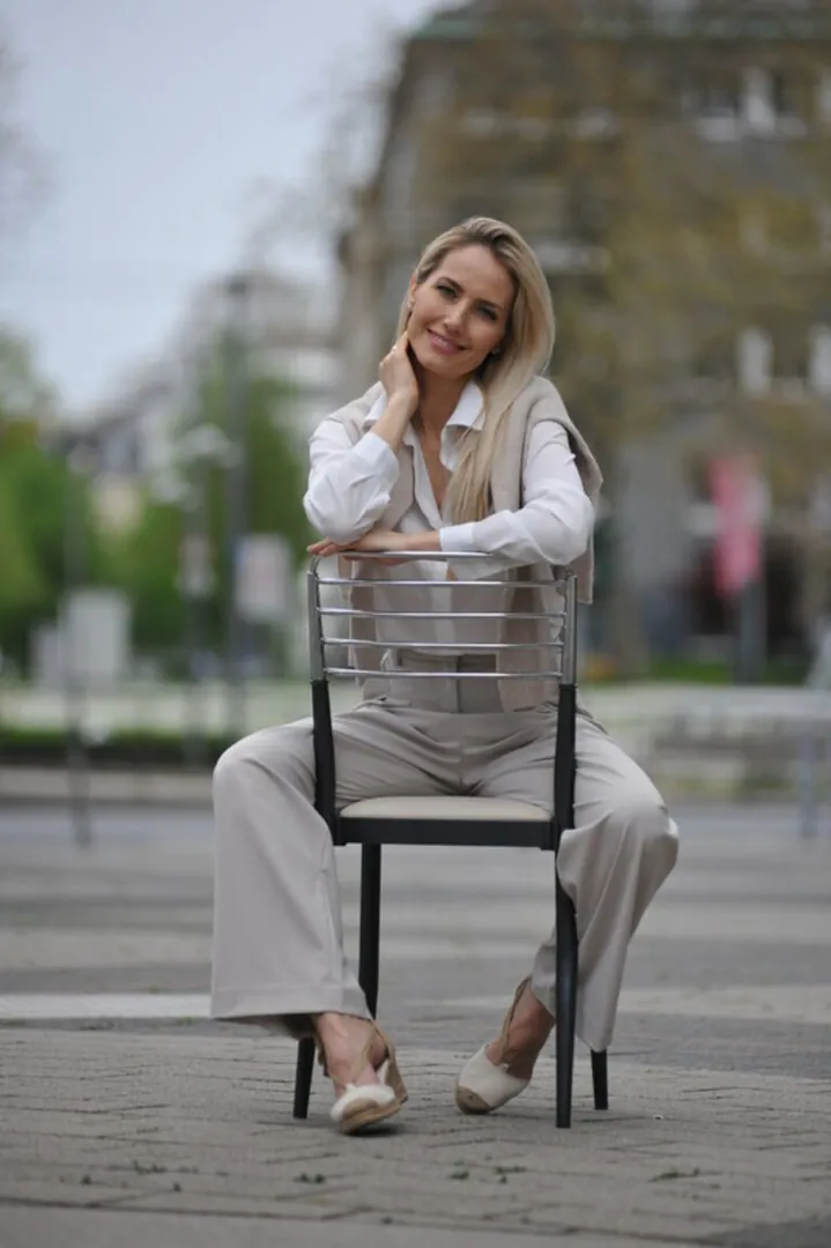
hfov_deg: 8.8
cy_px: 624
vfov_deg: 13.3
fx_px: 5372
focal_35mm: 155
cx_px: 416
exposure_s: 1/3200
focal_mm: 155
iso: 500
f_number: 2.8
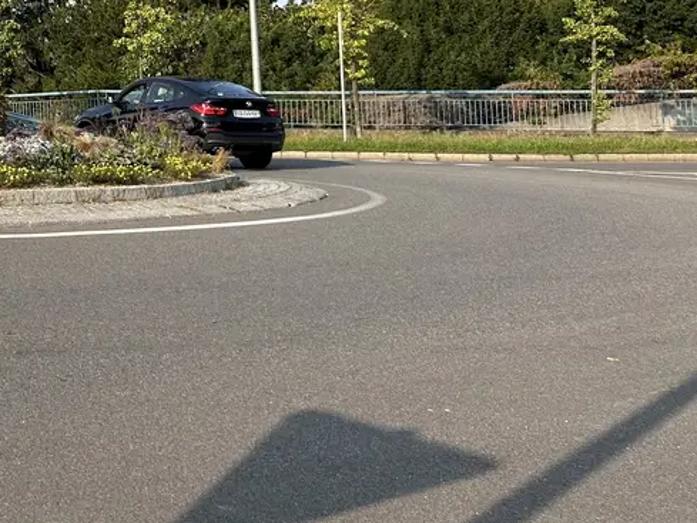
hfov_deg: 24.9
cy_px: -60
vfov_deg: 20.6
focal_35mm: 68
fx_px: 1370
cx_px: -201
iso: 50
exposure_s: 1/3077
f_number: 1.5
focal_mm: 5.7
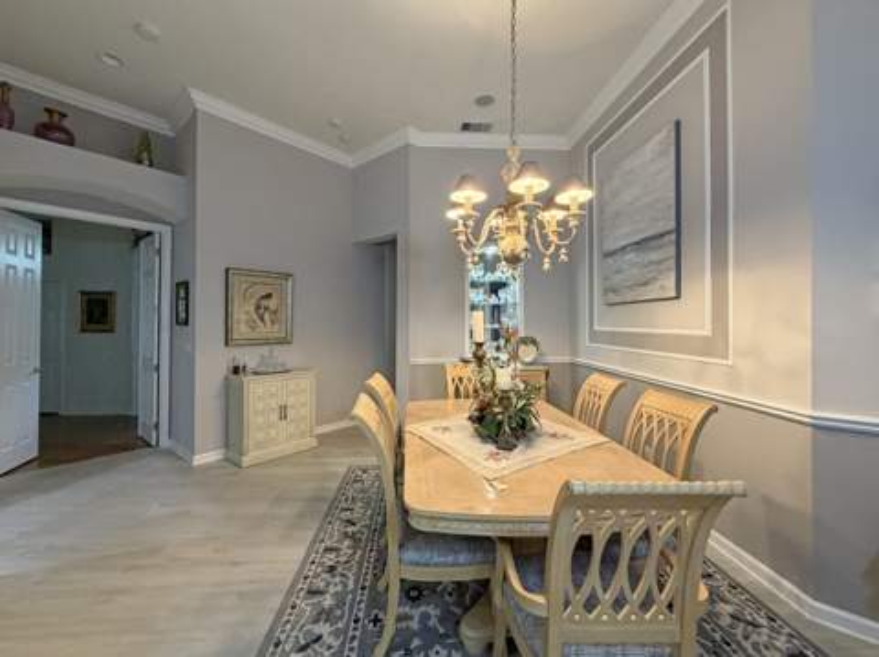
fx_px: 355
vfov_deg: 85.6
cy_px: 328
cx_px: 440
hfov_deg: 102.1
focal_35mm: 14
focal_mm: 2.22
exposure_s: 1/60
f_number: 2.2
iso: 400
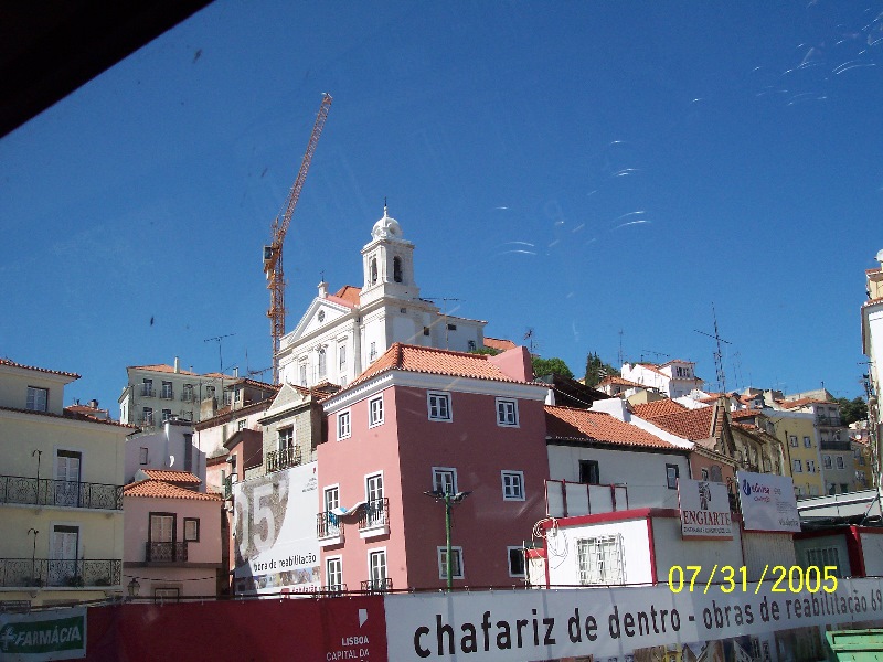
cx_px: 442
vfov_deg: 37.7
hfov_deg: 49.0
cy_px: 331
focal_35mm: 38
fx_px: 969
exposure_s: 1/1000
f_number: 4.8
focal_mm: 8
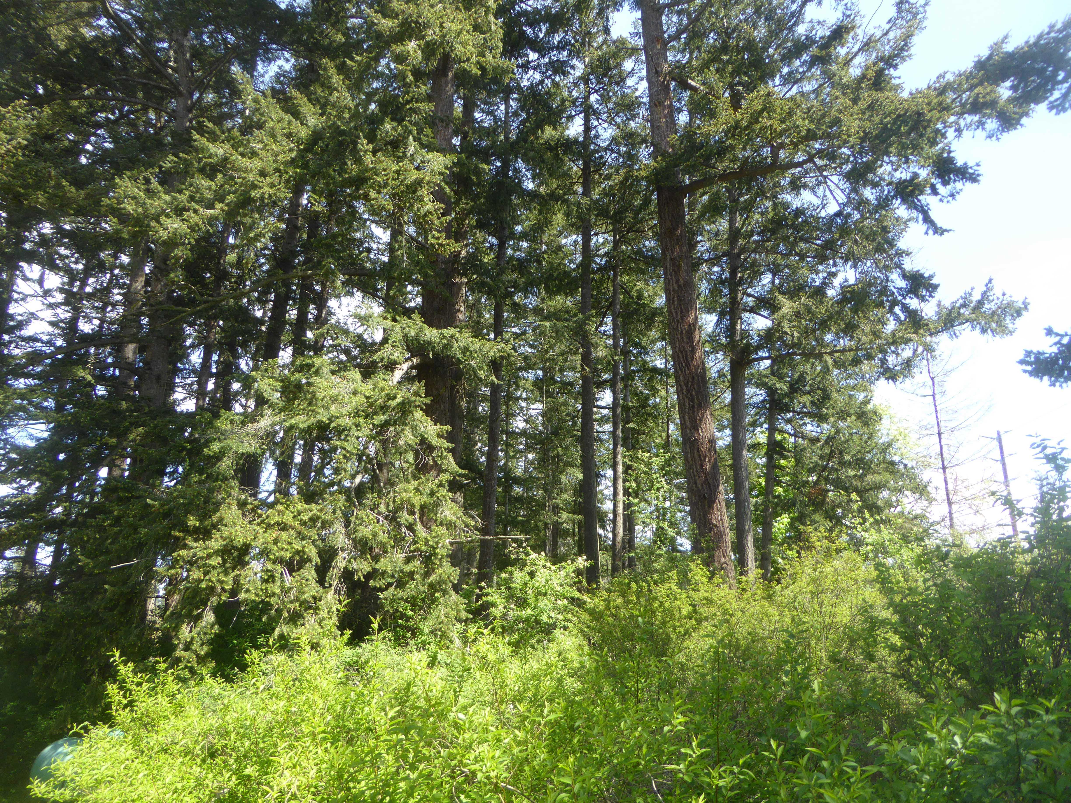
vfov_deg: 56.8
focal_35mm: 24
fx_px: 743
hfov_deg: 71.6
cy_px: 402
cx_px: 536
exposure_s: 1/200
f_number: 3.3
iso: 100
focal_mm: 4.3
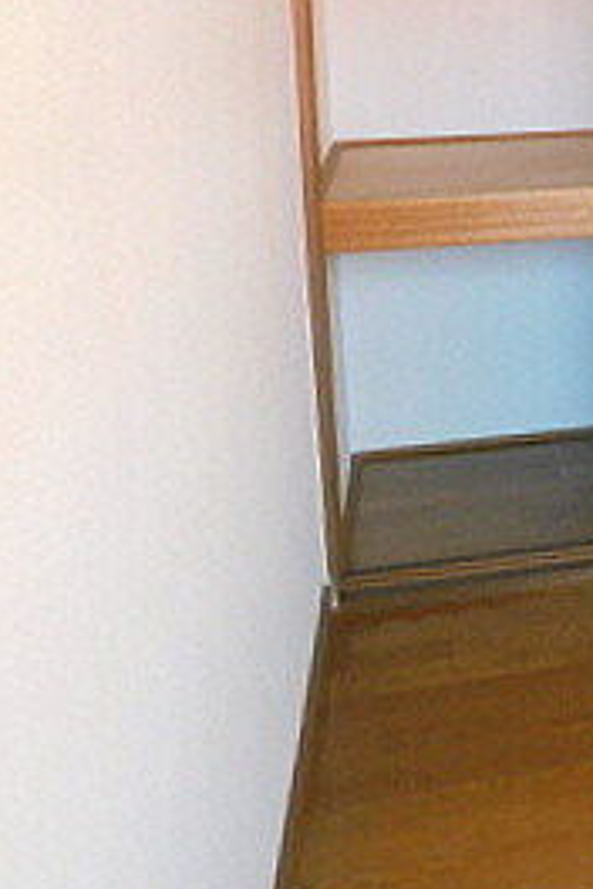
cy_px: 98
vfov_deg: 32.8
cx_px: 903
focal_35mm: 58
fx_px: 1433
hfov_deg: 20.0
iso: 160
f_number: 3
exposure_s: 1/30
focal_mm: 4
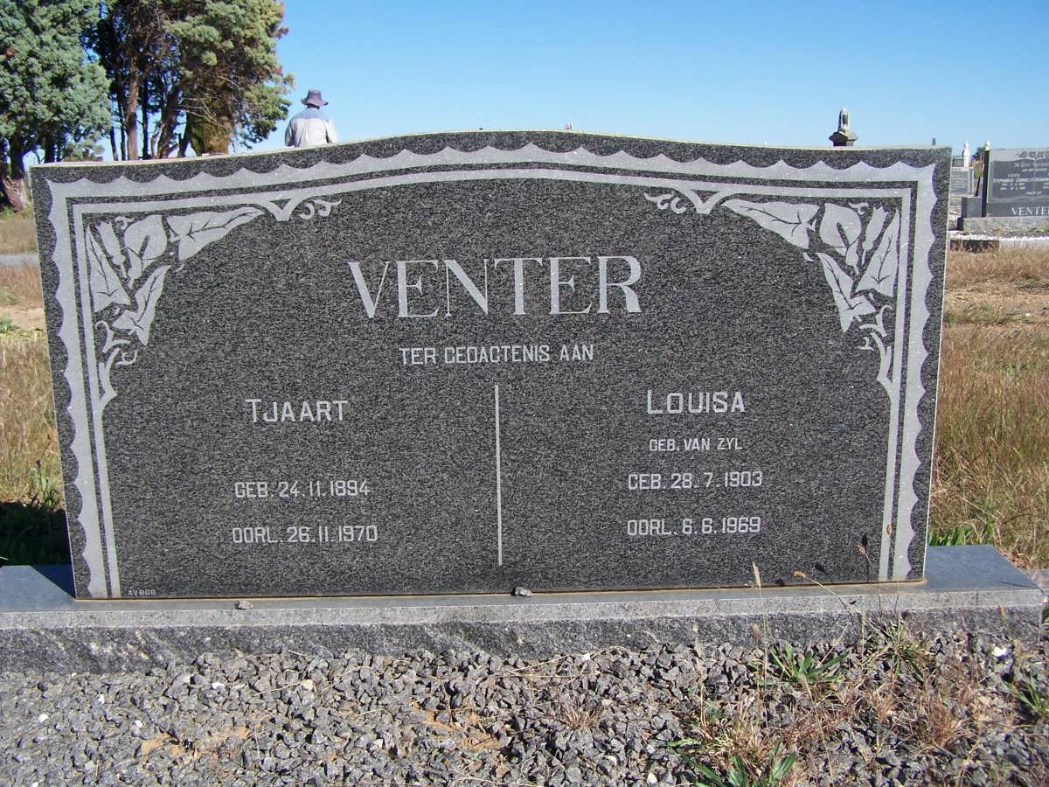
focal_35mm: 38
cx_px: 524
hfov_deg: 49.0
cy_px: 394
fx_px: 1152
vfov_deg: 37.7
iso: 80
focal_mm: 6.3
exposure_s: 1/750
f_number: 4
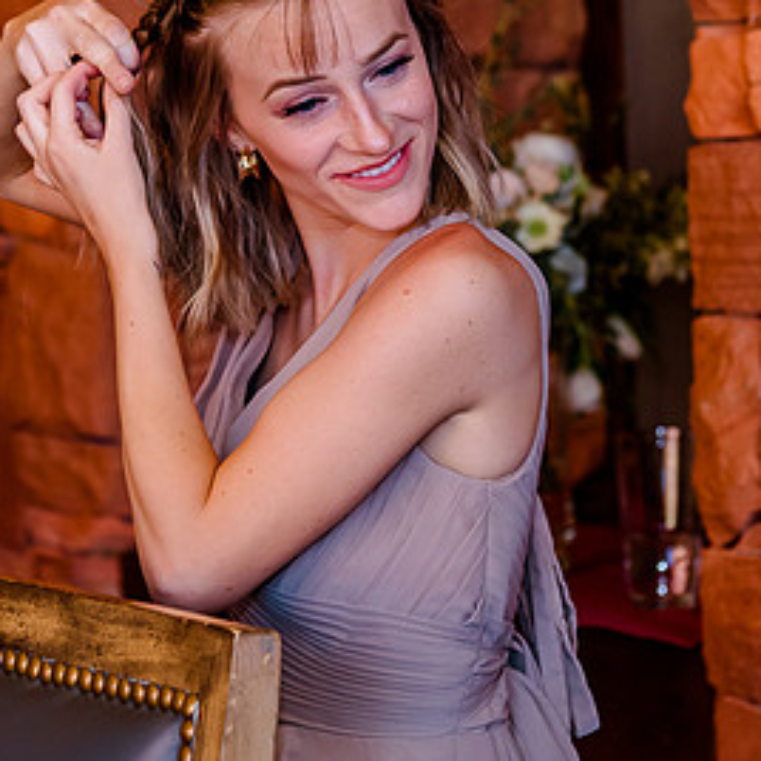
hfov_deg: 7.5
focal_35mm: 233
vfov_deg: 7.5
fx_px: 5795
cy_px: 281
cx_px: 342
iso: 1600
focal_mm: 98
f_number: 4.5
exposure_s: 1/200
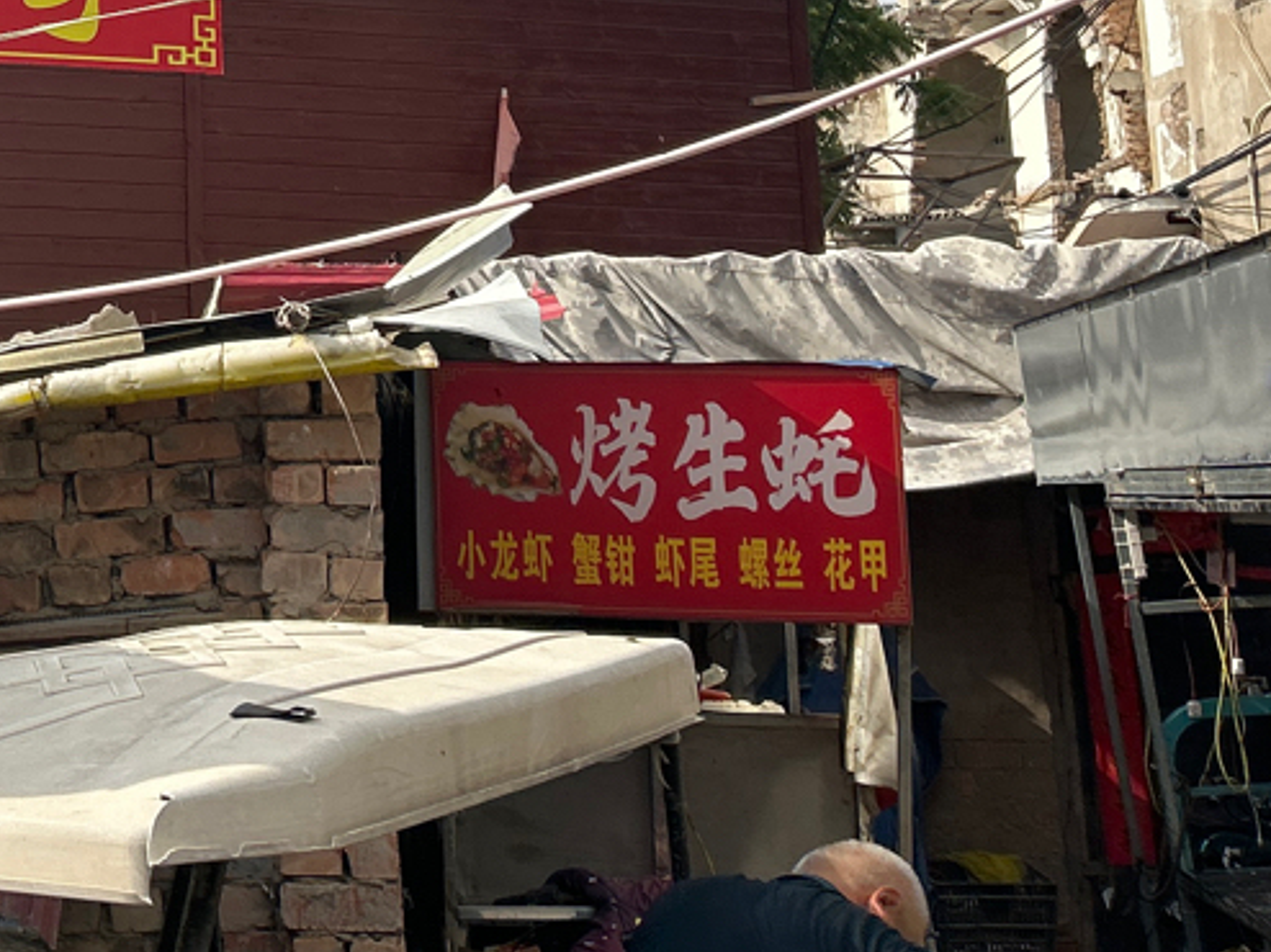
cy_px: -153
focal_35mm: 79
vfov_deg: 17.8
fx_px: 2899
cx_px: -116
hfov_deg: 23.3
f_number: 1.5
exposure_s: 1/3831
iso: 50
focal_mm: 5.7
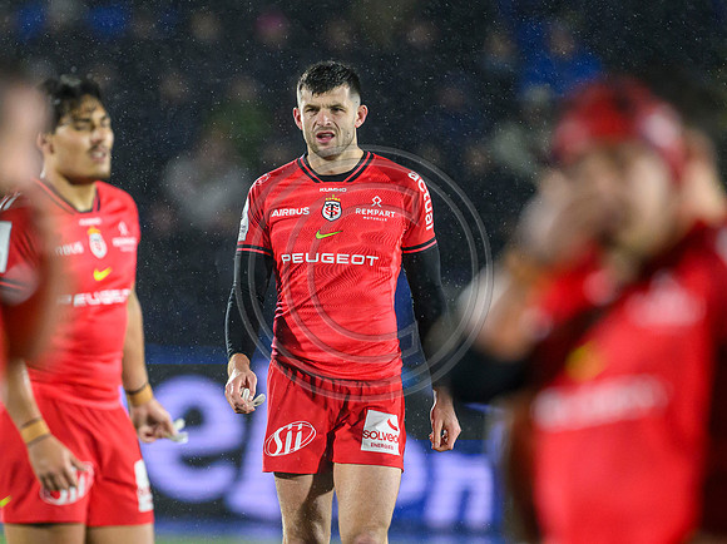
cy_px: 410
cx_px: 345
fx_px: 15185
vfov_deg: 2.1
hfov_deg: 2.7
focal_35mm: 724
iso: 4000
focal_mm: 400
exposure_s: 1/1600
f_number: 3.2
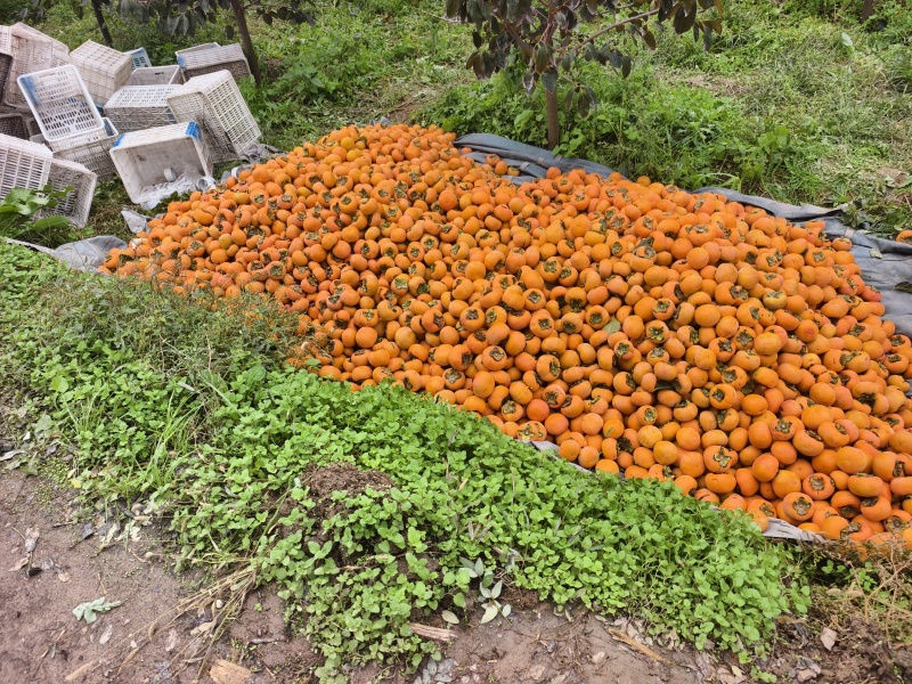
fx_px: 606
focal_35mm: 23
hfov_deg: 73.9
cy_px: 342
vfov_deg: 58.9
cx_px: 456
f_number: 1.57
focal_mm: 5.6
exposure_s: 1/2481
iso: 163
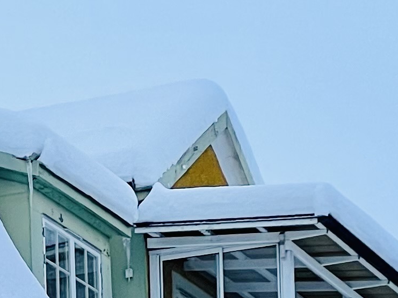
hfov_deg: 6.8
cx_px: -312
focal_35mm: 283
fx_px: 3254
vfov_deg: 5.1
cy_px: 707
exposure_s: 1/305
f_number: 2
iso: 25
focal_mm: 6
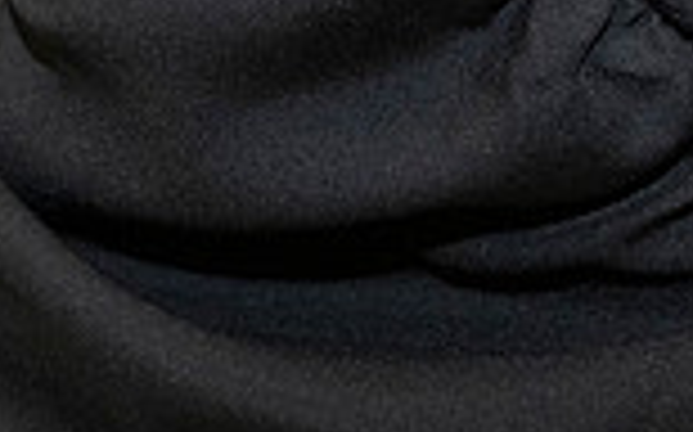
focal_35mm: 156
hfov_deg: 13.1
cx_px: -107
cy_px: -472
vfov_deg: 8.0
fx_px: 2944
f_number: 8
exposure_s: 1/200
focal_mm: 35
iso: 6400
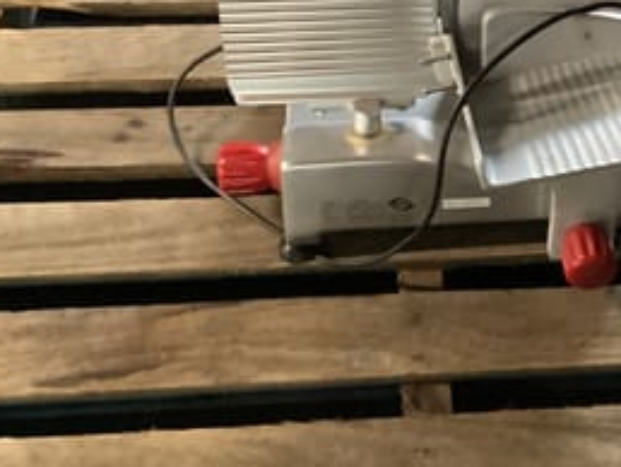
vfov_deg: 24.2
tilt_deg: -49.9
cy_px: 129
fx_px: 1077
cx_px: 513
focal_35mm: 60
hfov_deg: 31.2
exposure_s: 1/25
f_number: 2.4
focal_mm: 3.3
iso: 500
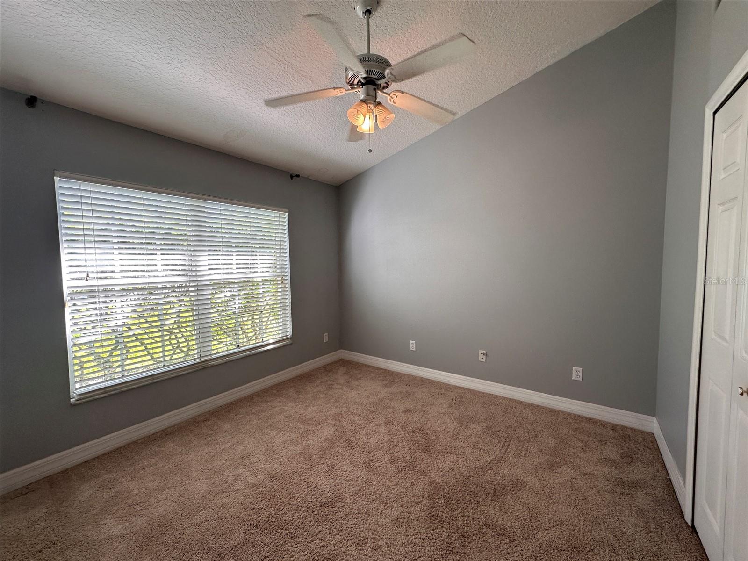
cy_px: 280
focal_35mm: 14
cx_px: 374
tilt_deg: -3.3
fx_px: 303
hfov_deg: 102.1
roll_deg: +0.4
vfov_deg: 85.7
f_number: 2.2
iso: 100
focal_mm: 2.22
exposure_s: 1/120
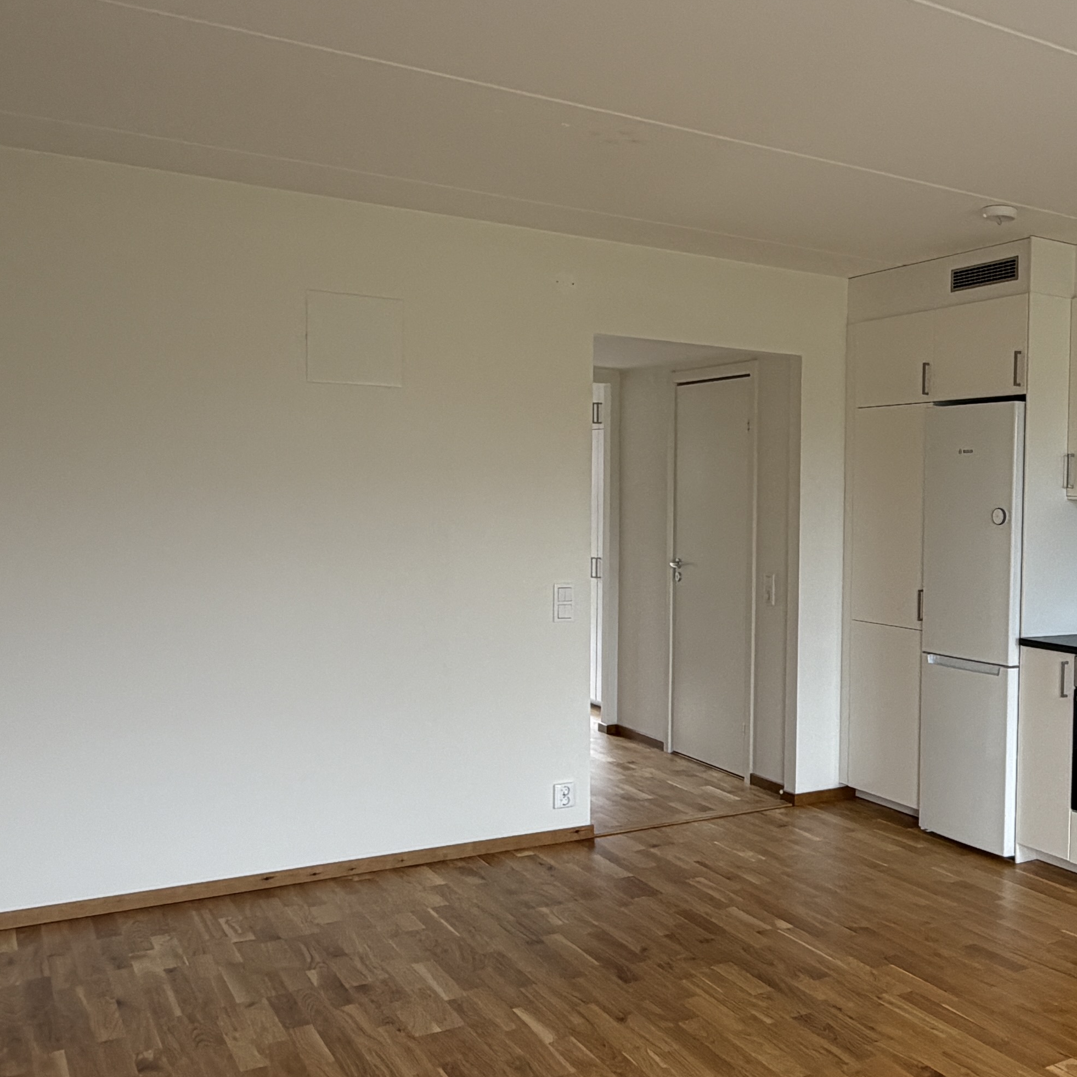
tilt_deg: -2.8
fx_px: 1267
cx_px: 960
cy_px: 561
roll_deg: -1.0
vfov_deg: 46.0
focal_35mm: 36
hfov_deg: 42.4
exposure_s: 1/121
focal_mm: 2.22
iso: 100
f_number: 2.2
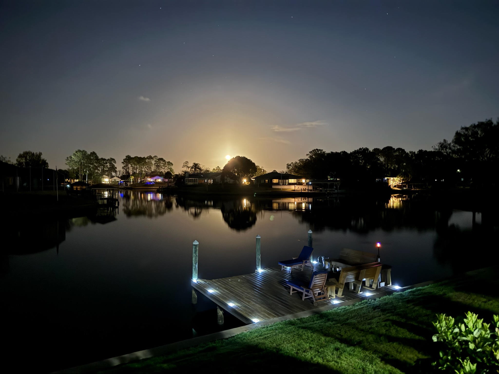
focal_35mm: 24
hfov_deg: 71.6
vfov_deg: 56.8
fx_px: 346
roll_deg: +0.1
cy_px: 187
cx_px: 250
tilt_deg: -1.3
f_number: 1.78
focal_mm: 6.76
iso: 4000
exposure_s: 1/2
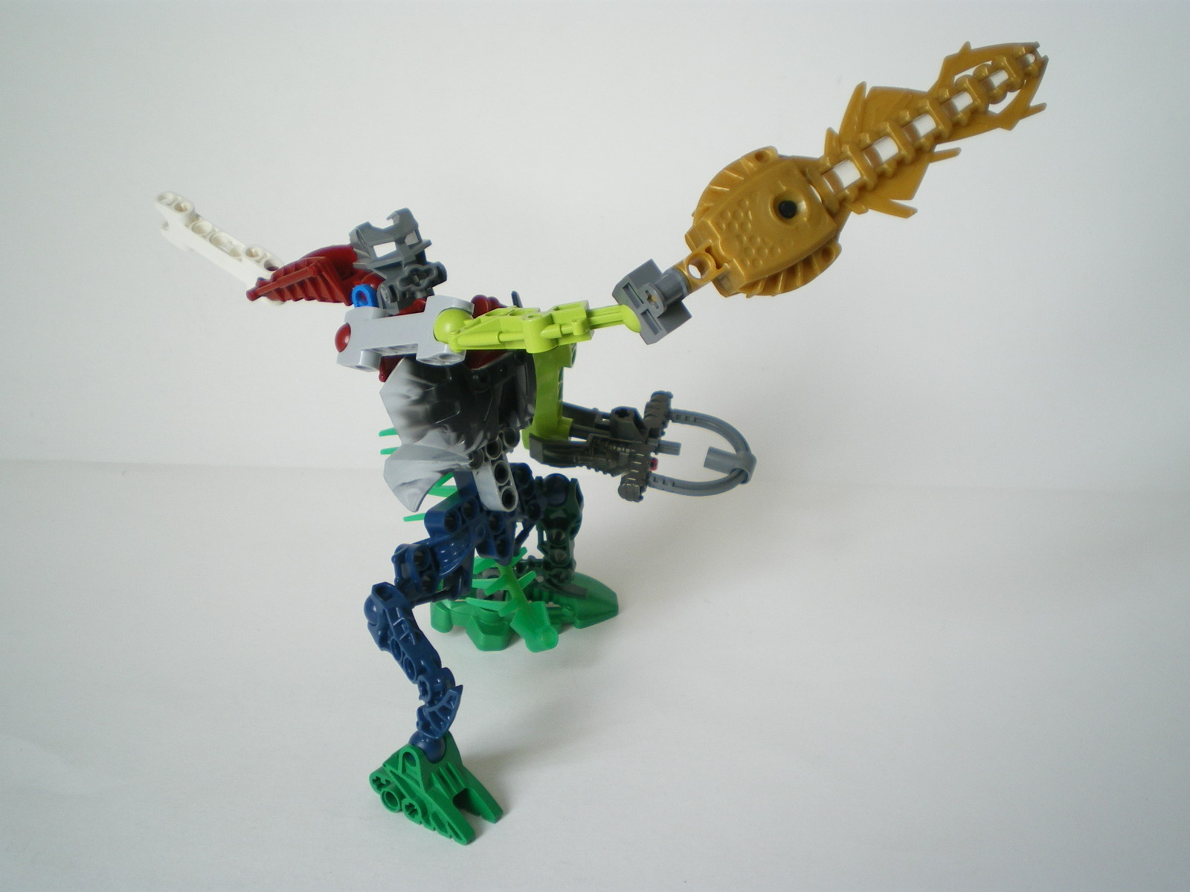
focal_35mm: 42
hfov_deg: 44.8
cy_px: 446
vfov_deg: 34.3
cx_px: 595
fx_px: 1444
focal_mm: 7.4
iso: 100
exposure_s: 1/50
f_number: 3.5
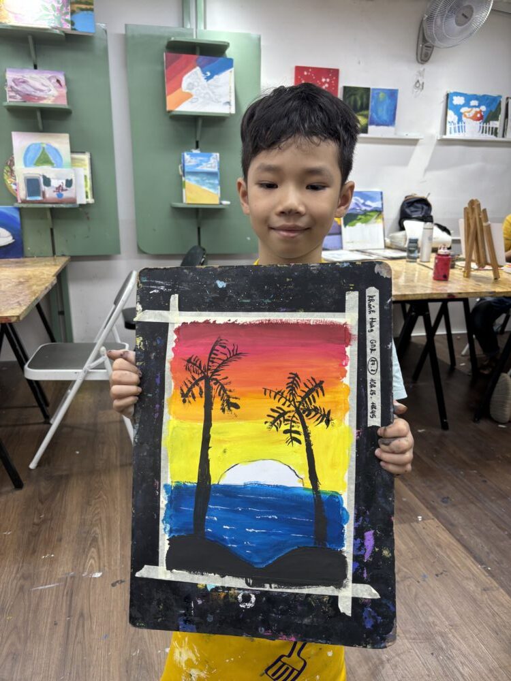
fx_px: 512
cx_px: 256
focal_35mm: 26
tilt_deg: -16.3
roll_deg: -1.2
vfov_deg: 67.3
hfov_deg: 53.1
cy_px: 340
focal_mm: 5.96
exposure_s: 1/100
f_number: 1.6
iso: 50
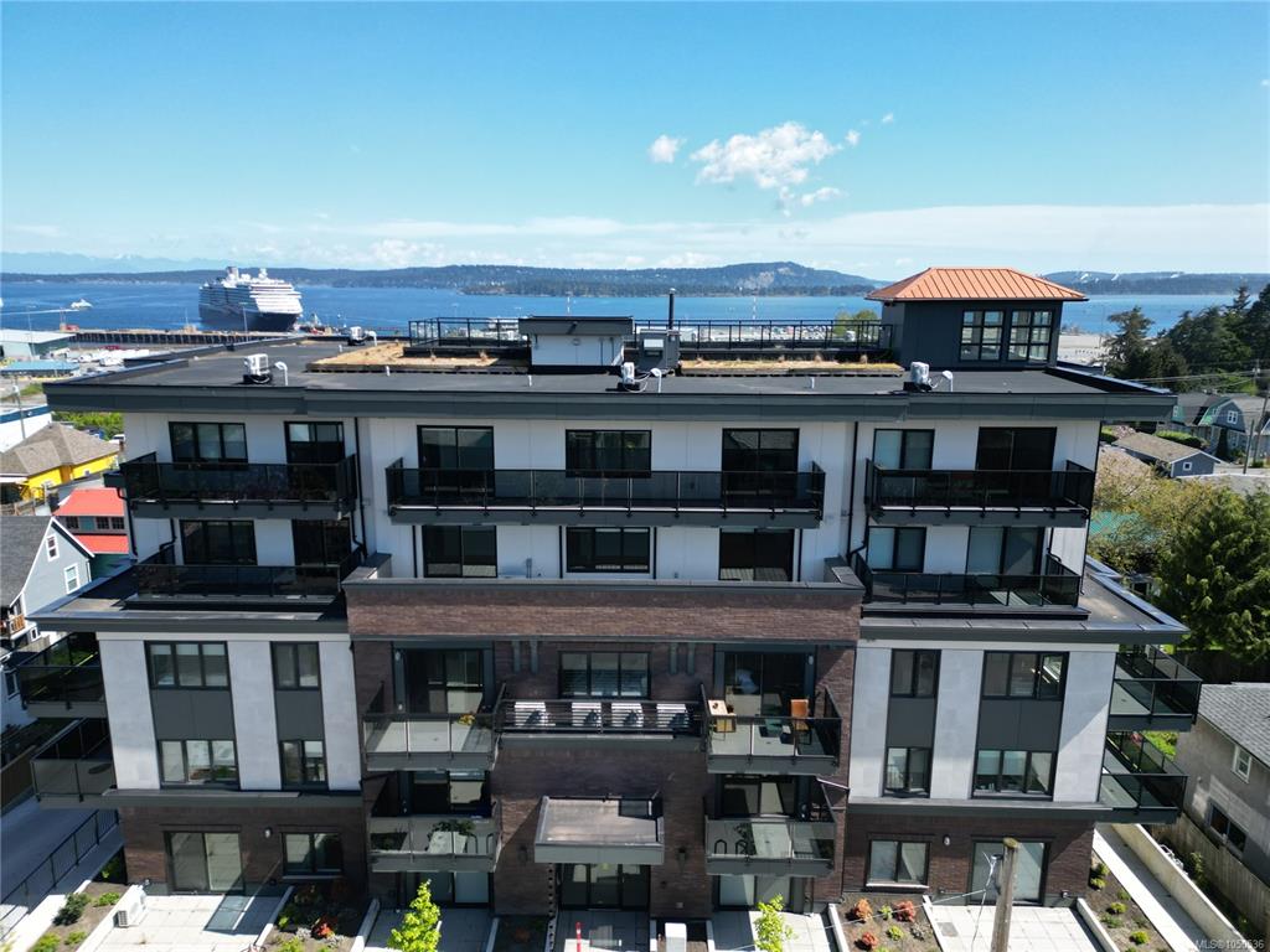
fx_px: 881
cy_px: 476
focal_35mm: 24
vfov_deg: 56.8
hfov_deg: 71.6
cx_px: 635
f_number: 1.7
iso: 110
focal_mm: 6.72
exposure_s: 1/1600
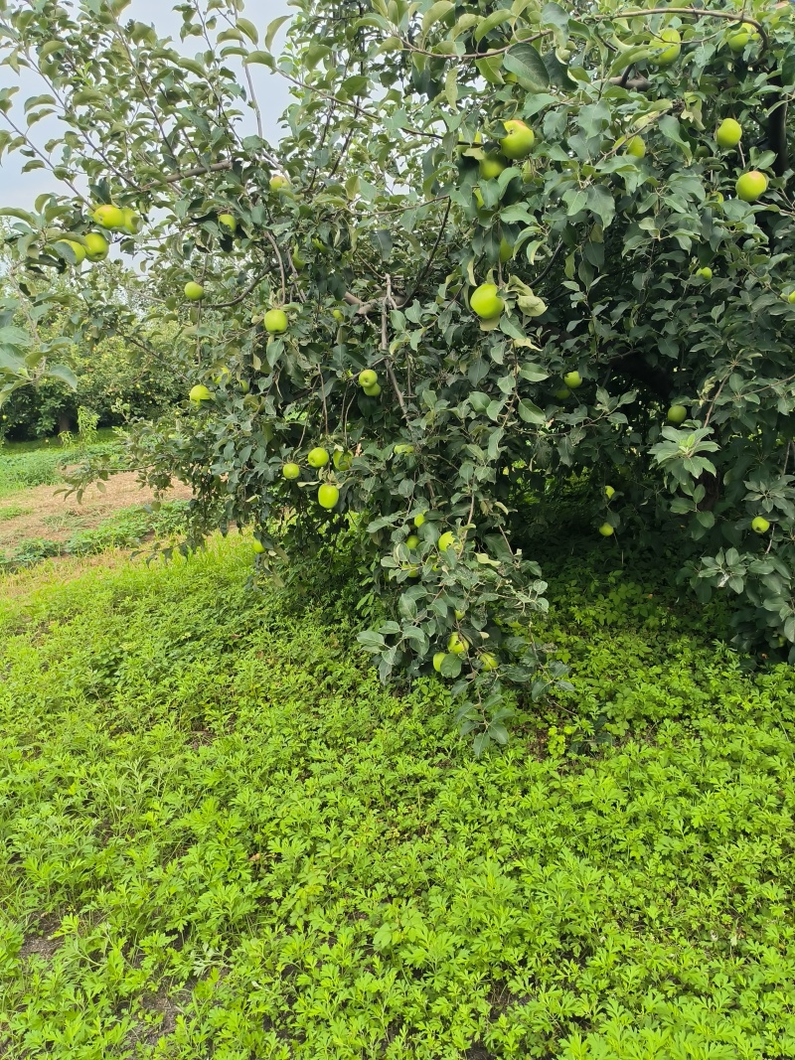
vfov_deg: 65.3
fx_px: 827
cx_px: 398
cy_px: 530
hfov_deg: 51.3
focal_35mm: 27
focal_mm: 5.52
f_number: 1.9
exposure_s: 1/177
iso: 100
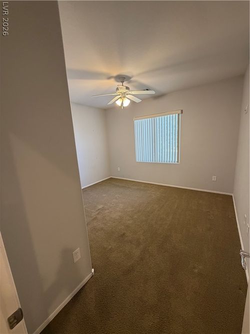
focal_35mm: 14
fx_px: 135
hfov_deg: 85.7
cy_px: 167
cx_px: 125
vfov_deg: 102.1
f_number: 2.2
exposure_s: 1/60
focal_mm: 2.22
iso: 320
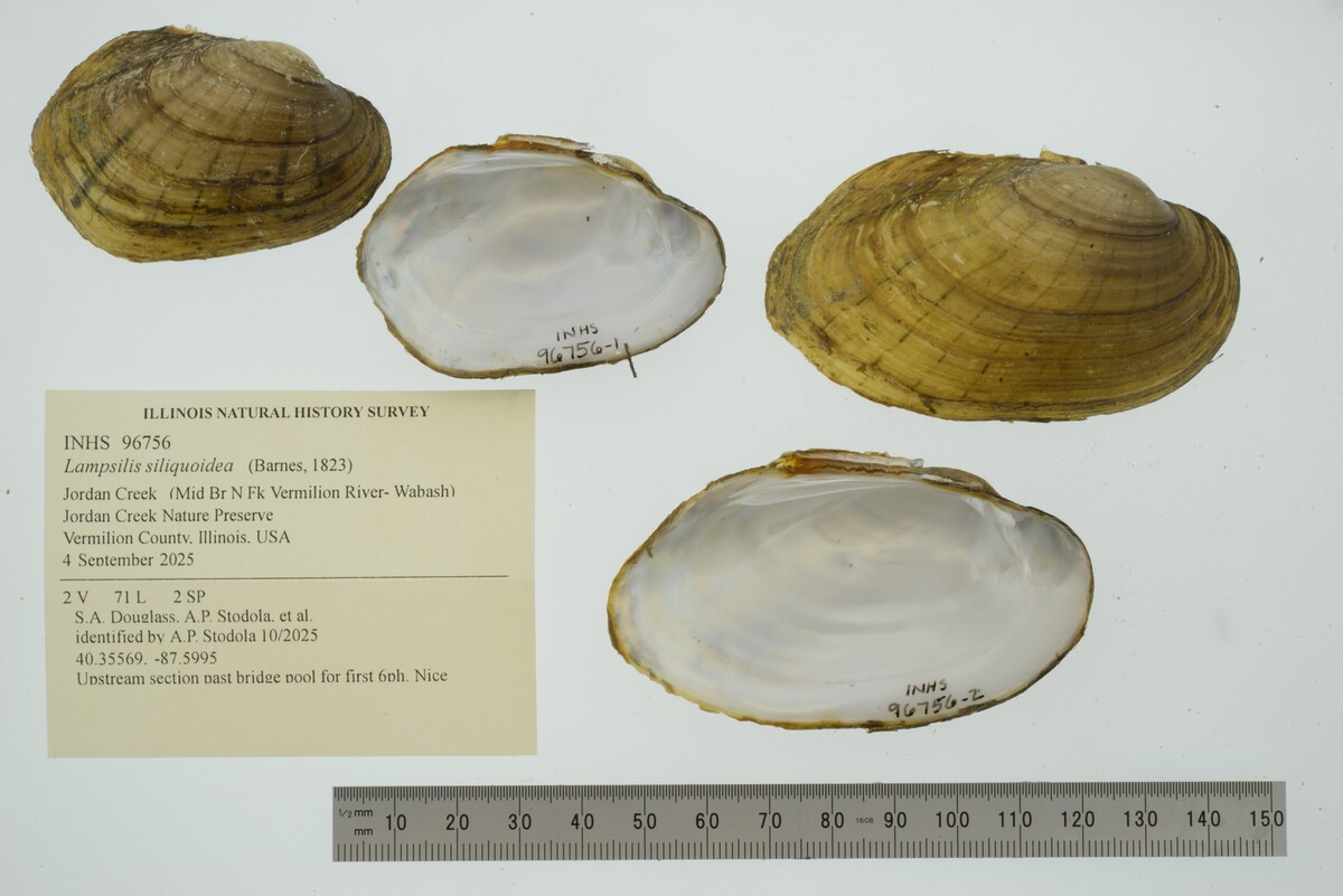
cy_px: 448
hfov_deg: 33.4
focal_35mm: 60
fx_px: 2239
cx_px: 672
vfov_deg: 22.6
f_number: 32
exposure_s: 1/13
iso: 100
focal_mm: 60
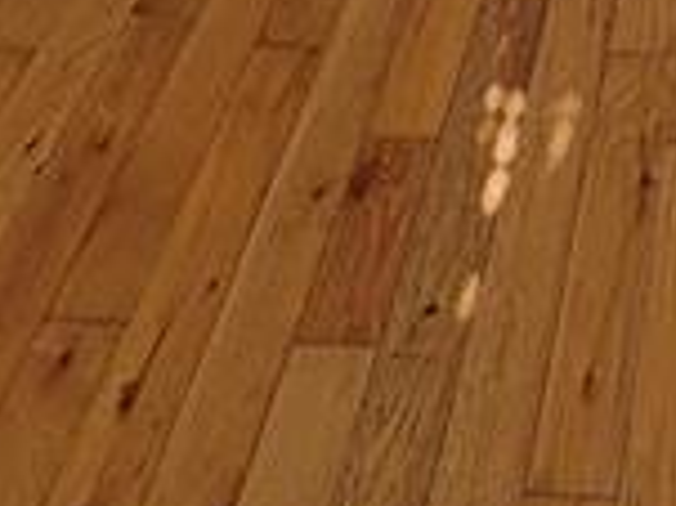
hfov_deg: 19.6
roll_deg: -0.1
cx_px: 783
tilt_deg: -16.2
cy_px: -716
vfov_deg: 12.3
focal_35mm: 95
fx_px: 1854
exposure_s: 1/120
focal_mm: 2.22
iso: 125
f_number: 2.2
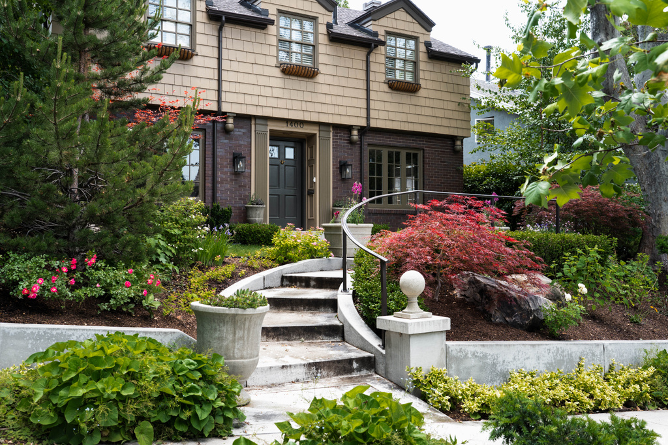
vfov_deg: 38.4
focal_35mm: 34
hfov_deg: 55.3
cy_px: 222
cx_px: 334
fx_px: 638
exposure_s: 1/60
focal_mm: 34.4
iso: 100
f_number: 6.3
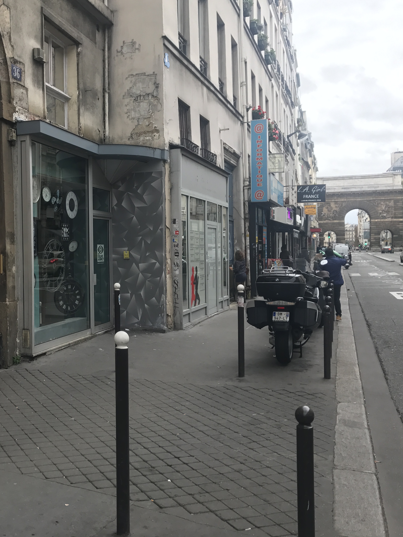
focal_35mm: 38
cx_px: 97
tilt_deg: -0.2
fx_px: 590
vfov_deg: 49.0
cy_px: 266
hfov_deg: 36.8
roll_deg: +0.4
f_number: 1.8
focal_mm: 3.99
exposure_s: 1/103
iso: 20
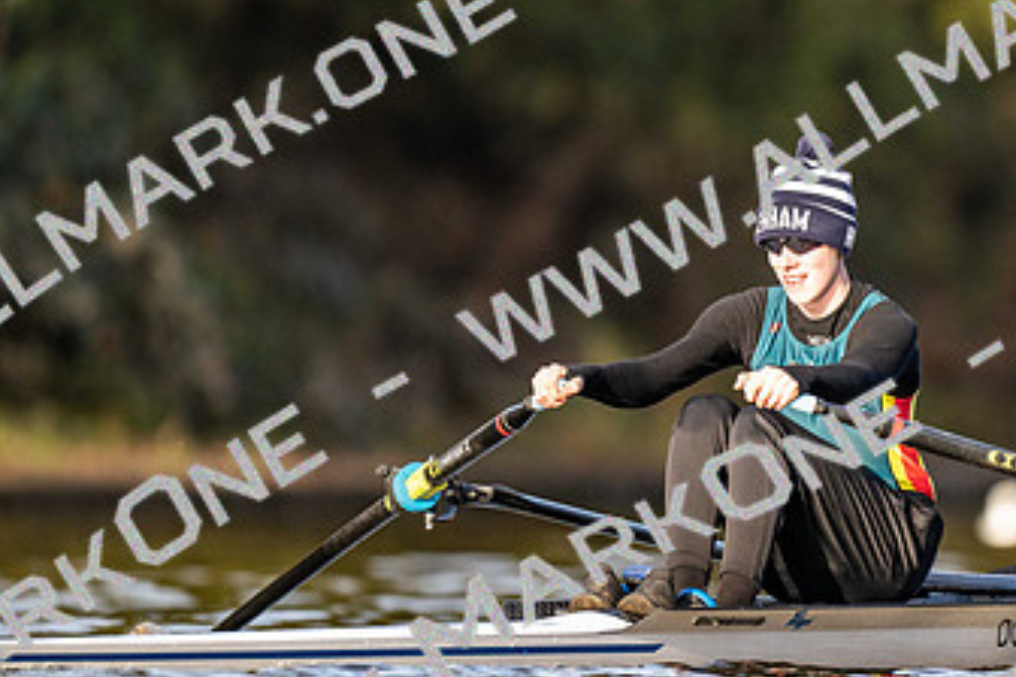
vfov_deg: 1.3
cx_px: 832
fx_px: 29208
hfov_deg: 2.0
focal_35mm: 1035
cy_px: 370
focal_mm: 600
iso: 1100
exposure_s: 1/2500
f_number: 4
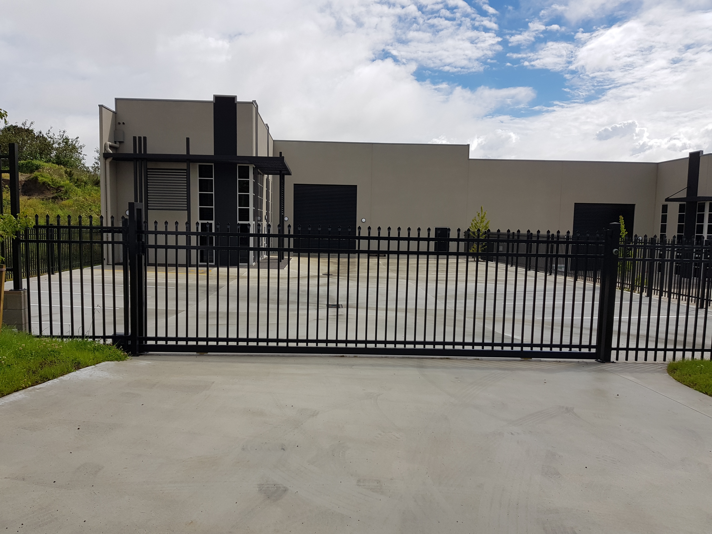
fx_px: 535
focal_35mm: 26
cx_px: 356
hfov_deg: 67.3
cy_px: 267
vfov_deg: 53.1
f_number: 1.7
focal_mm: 4.2
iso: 40
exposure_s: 1/3824
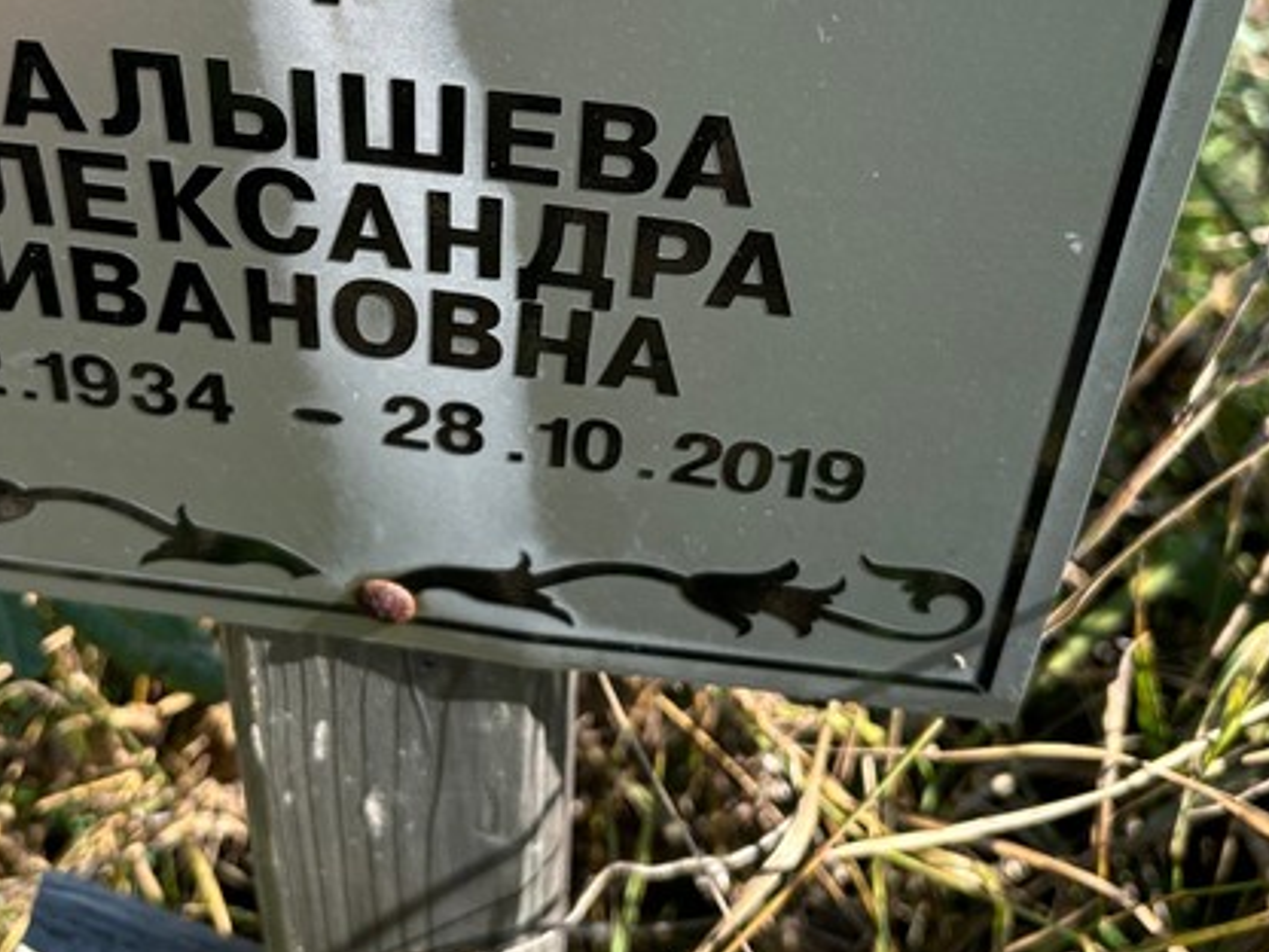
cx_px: 564
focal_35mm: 50
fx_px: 1833
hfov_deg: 38.1
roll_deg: +2.0
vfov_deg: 28.2
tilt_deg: -35.4
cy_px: 128
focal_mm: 5.96
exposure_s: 1/831
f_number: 1.6
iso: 50
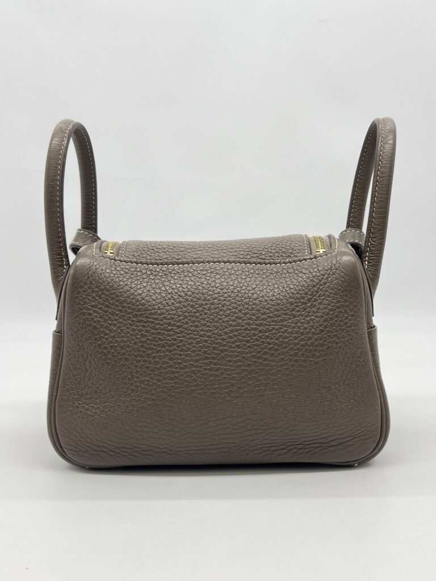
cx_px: 218
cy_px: 290
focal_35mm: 26
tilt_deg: -6.2
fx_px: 437
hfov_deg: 53.1
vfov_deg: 67.3
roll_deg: +0.8
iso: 40
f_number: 1.5
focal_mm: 5.7
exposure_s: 1/157
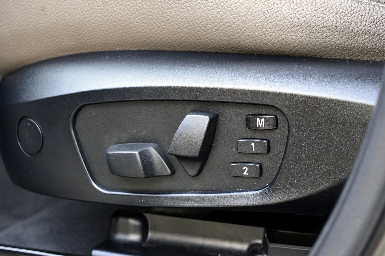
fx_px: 769
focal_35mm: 72
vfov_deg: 18.9
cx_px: 192
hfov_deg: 28.1
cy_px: 128
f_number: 5.3
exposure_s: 1/50
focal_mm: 48
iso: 800
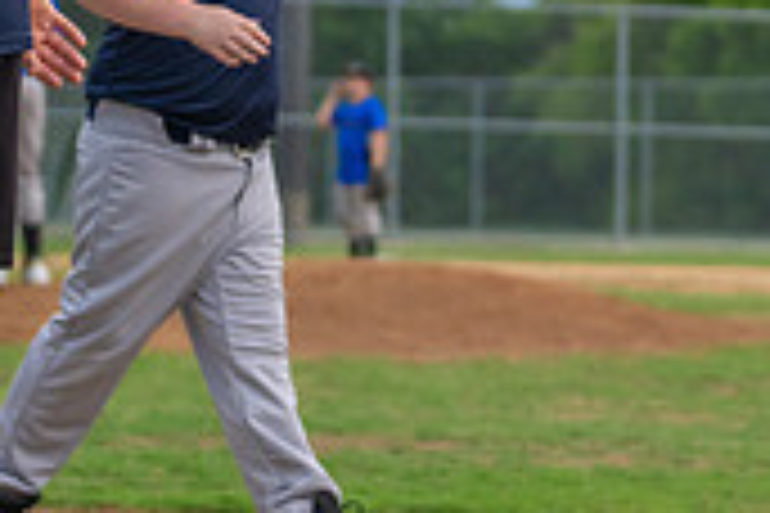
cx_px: 99
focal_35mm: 241
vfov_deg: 5.7
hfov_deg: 8.5
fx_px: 5154
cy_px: -56
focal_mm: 71
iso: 1000
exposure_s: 1/1000
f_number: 2.8
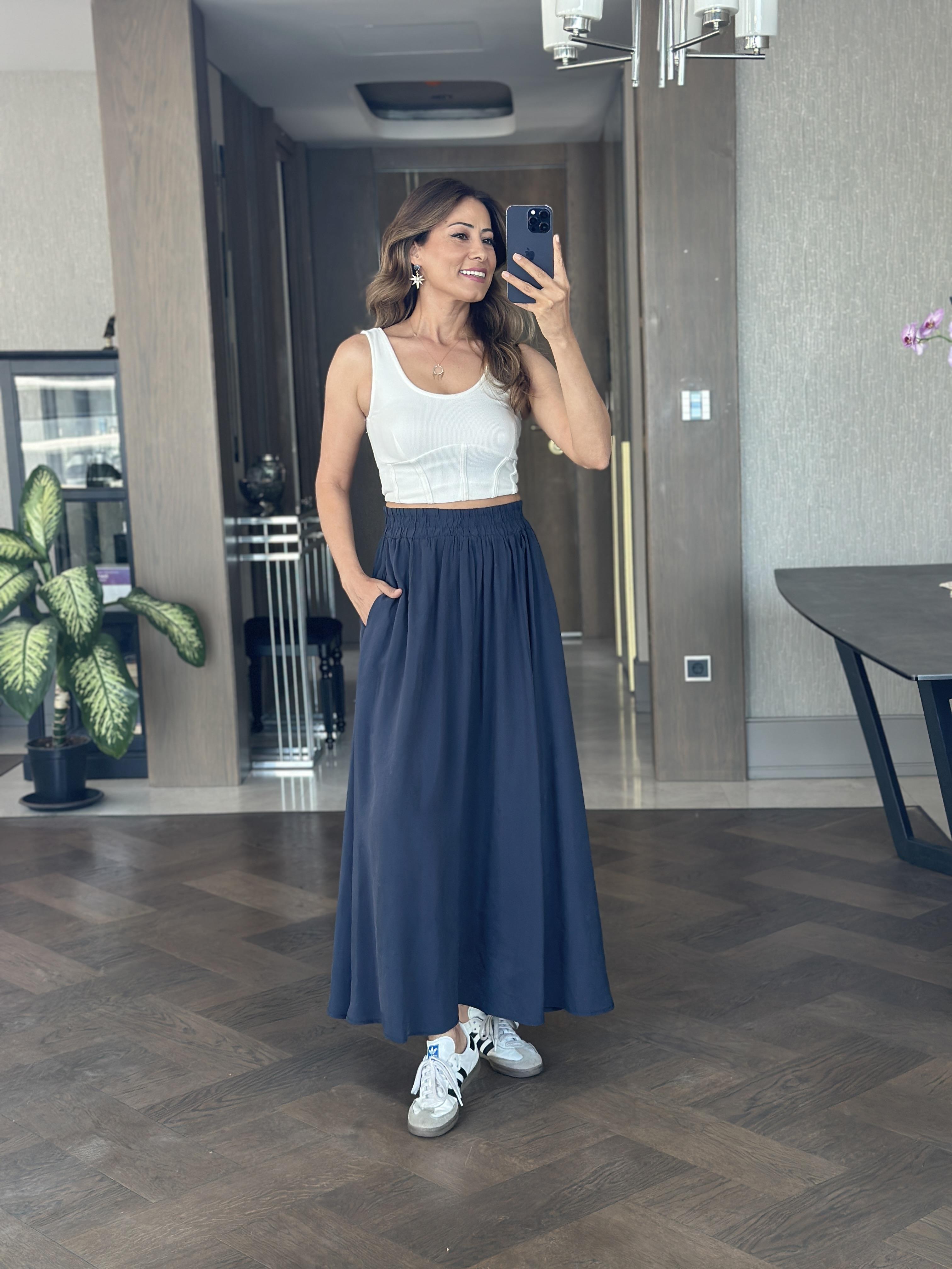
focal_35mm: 48
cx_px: 476
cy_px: 634
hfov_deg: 30.3
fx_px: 1760
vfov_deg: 39.7
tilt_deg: -17.8
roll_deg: +1.2
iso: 125
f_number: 1.78
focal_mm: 6.86
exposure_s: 1/83
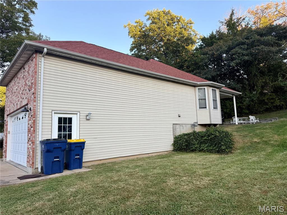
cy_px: 108
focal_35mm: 24
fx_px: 199
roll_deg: +1.2
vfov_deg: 56.8
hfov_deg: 71.6
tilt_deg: +6.8
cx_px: 144
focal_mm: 6.76
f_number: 1.78
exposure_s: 1/580
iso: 100
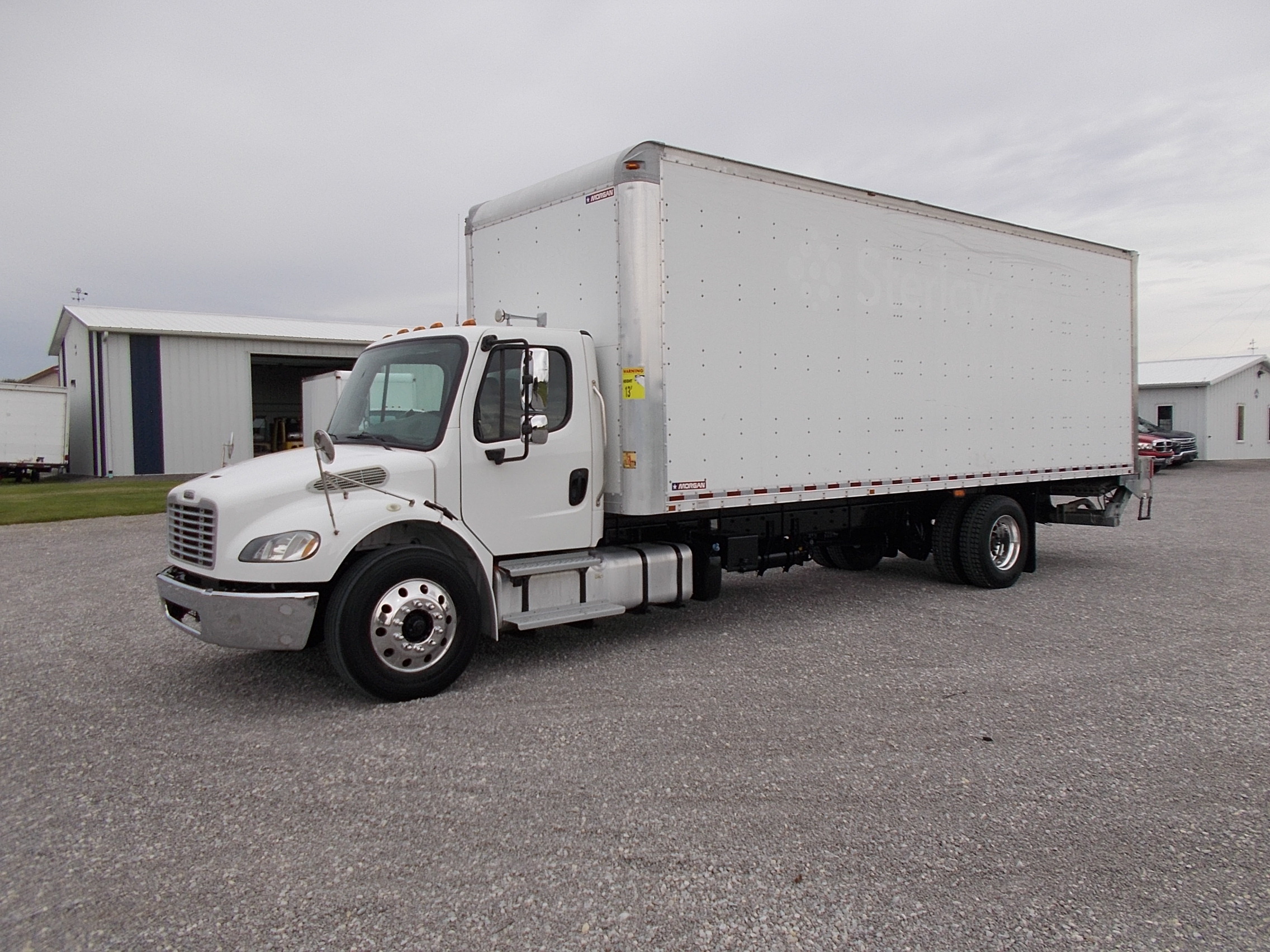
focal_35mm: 26
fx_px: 954
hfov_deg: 67.3
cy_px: 476
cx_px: 635
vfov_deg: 53.1
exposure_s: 1/160
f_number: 8
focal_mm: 4.6
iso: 80
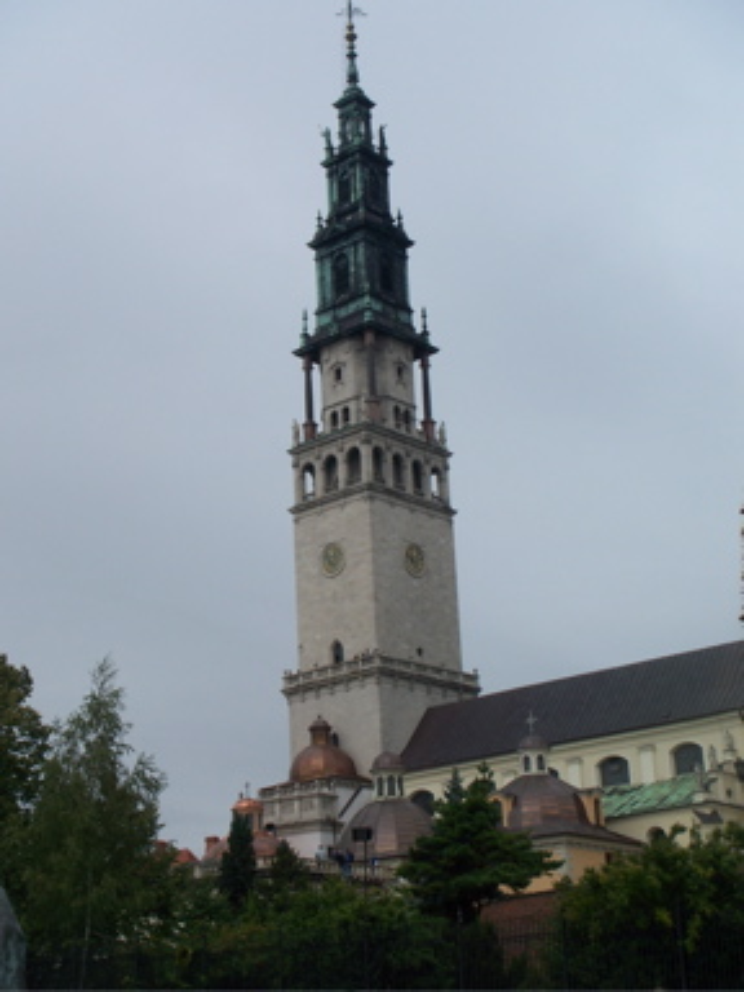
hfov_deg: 24.0
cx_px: 372
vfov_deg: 31.7
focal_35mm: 61
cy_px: 496
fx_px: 1748
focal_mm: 9.9
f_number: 7.1
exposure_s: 1/250
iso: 64
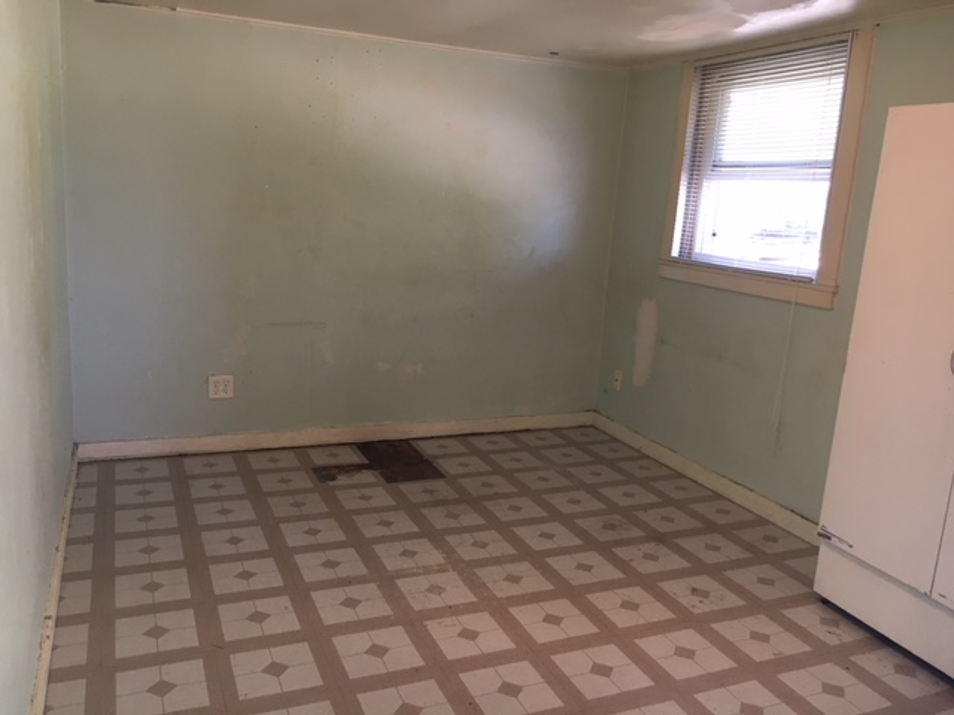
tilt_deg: -10.5
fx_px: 799
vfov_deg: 48.2
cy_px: 358
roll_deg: -3.5
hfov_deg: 61.7
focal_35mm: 29
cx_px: 477
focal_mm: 4.15
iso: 80
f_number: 2.2
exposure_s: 1/30
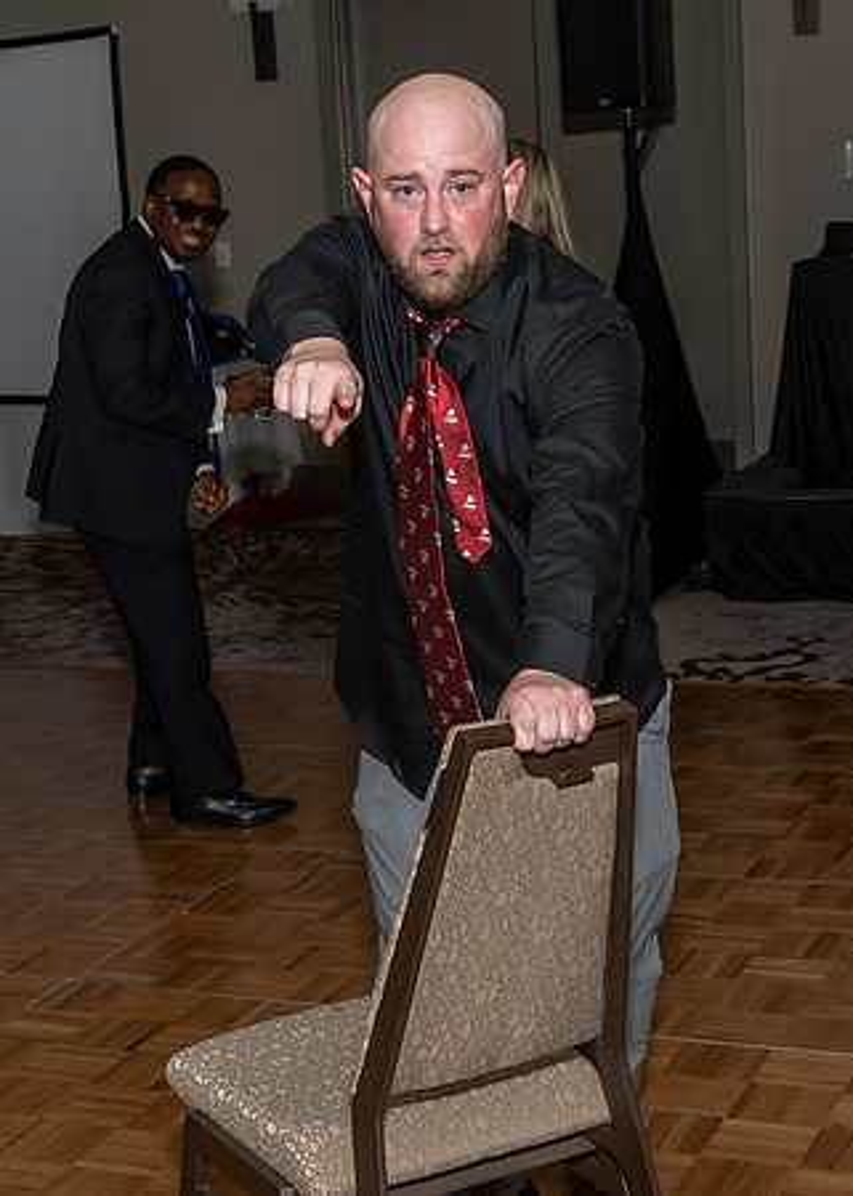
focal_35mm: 71
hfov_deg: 20.1
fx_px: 2401
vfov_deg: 28.0
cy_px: 622
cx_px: 388
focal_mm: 26
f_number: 6.3
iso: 400
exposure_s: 1/250
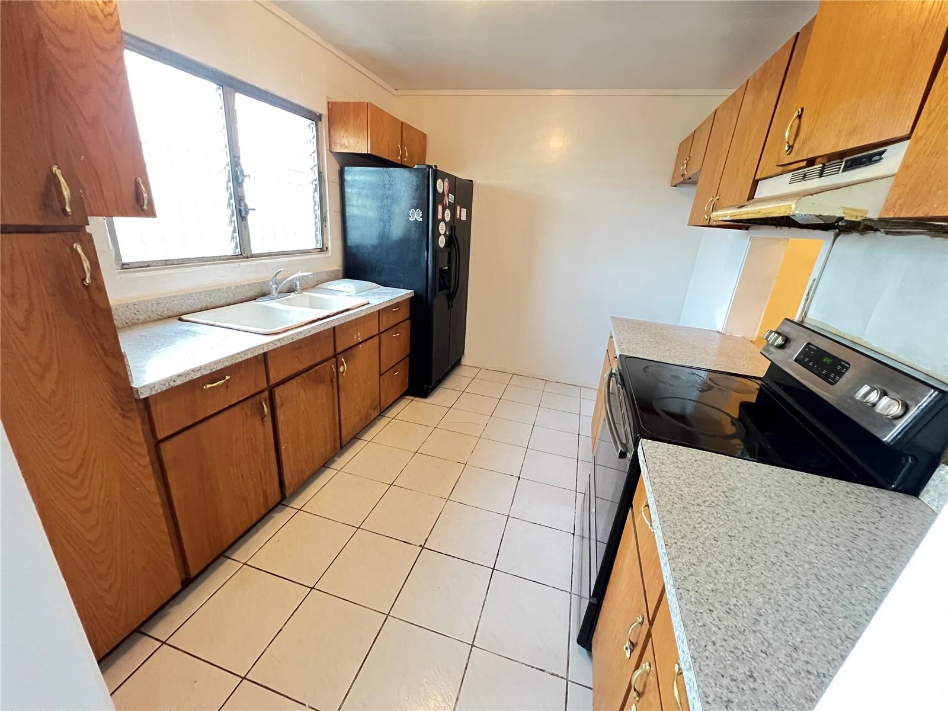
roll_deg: -4.4
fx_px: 356
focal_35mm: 13
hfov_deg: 106.2
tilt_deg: -19.8
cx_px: 474
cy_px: 356
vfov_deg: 89.9
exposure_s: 1/40
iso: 800
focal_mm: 1.57
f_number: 1.8
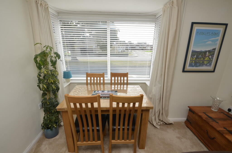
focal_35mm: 16
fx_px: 106
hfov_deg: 95.1
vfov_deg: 71.8
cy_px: 76
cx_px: 116
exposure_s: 1/50
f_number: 8
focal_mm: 11
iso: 100
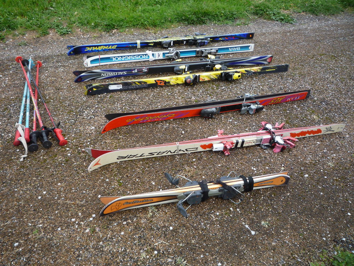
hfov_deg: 60.0
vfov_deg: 46.8
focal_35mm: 30
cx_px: 177
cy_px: 133
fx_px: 307
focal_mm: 5.2
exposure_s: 1/200
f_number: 4
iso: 100
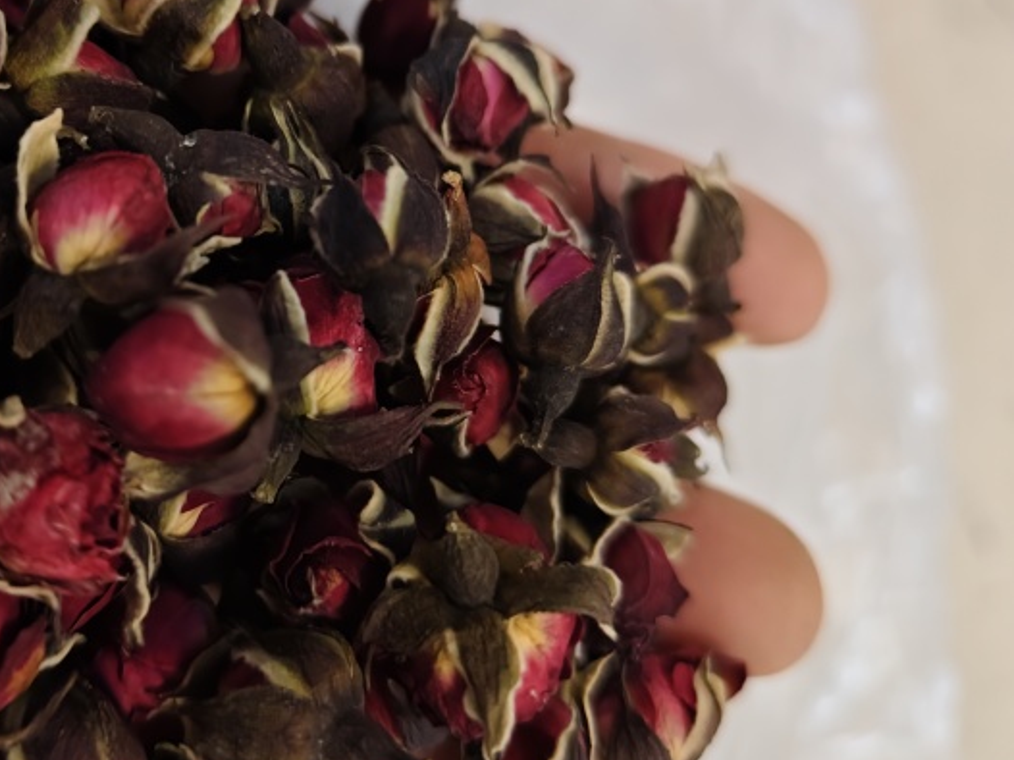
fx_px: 1025
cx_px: 285
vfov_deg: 40.4
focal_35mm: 35
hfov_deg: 51.0
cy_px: 282
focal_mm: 5.56
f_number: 1.88
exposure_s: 1/100
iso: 833
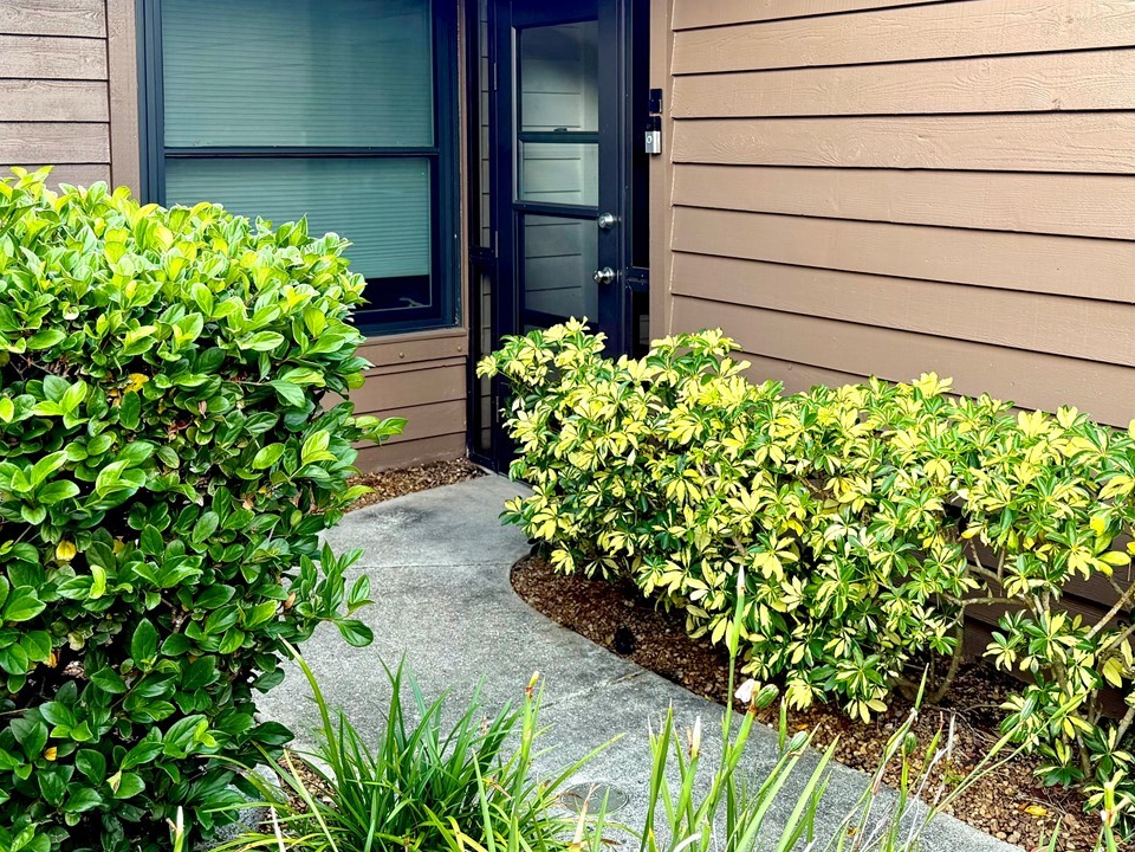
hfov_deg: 46.6
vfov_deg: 35.3
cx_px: 659
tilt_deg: -3.8
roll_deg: +0.0
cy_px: 228
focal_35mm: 40
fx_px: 1312
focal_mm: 6.76
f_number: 1.78
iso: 64
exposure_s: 1/259
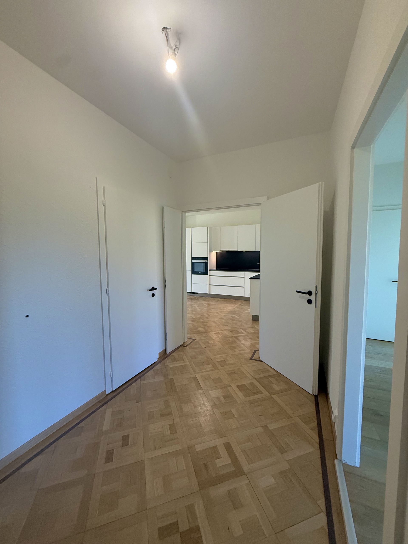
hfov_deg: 85.7
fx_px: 220
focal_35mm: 14
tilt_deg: -3.9
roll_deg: +0.0
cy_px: 272
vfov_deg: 102.1
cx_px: 204
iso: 320
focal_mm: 2.22
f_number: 2.2
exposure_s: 1/100
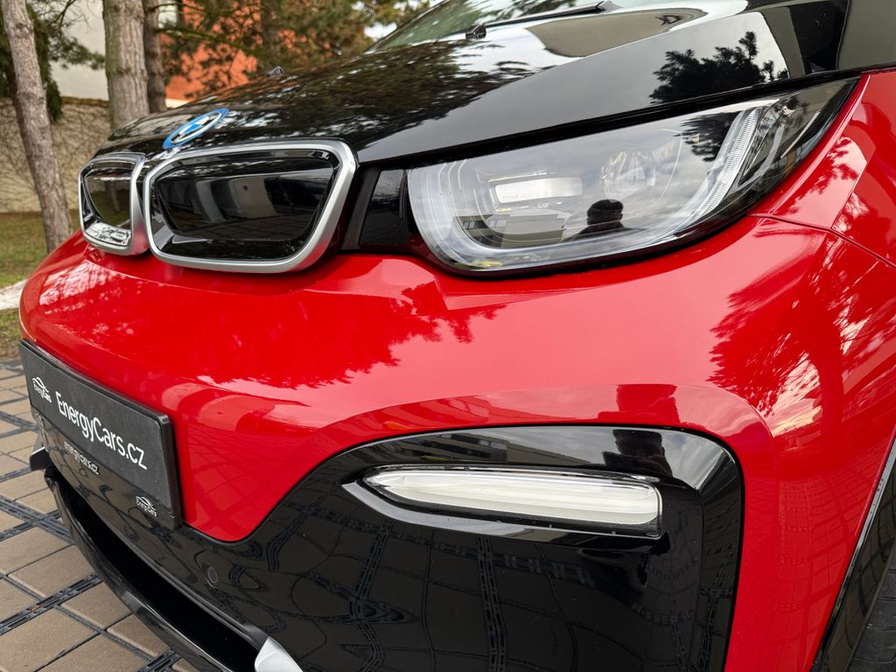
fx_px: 621
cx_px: 448
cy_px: 336
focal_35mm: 24
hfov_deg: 71.6
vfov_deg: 56.8
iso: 64
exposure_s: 1/242
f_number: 1.78
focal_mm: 6.76
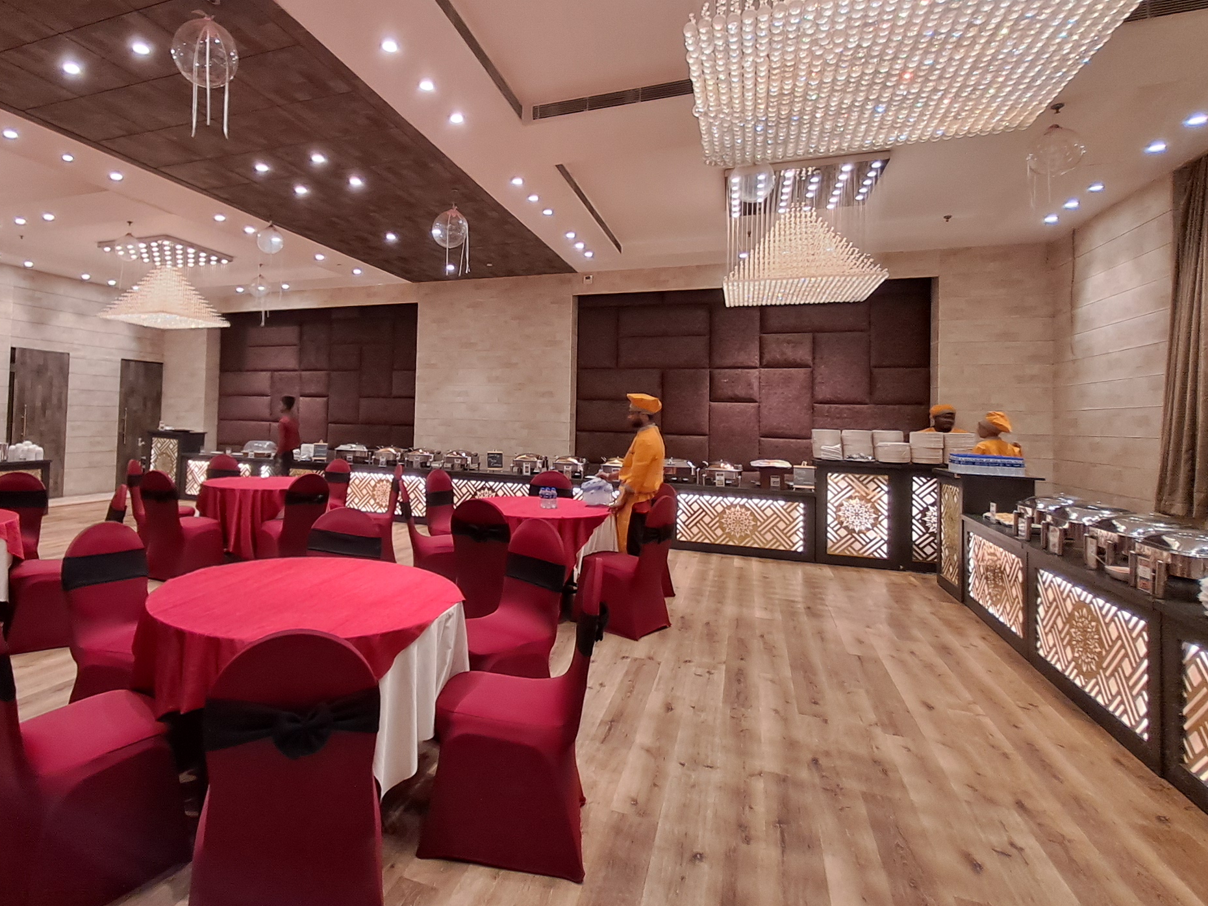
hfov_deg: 85.5
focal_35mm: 18
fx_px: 628
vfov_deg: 71.3
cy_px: 396
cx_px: 433
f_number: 2.2
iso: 125
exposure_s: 1/50
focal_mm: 1.13
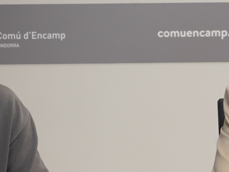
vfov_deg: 7.3
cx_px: 86
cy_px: 155
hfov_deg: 9.7
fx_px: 1349
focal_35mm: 204
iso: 2500
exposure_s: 1/160
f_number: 5.6
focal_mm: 70
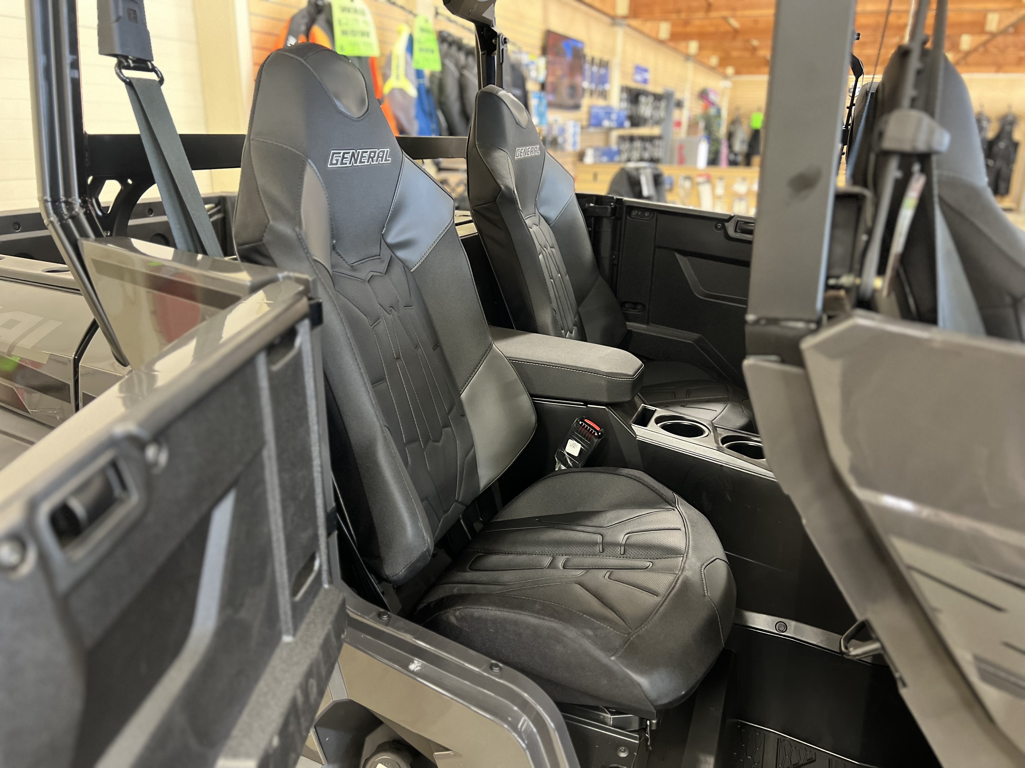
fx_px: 770
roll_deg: -1.0
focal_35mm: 26
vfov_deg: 53.1
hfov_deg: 67.3
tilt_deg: -18.6
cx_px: 512
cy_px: 384
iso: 500
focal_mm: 5.7
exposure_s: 1/30
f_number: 1.5
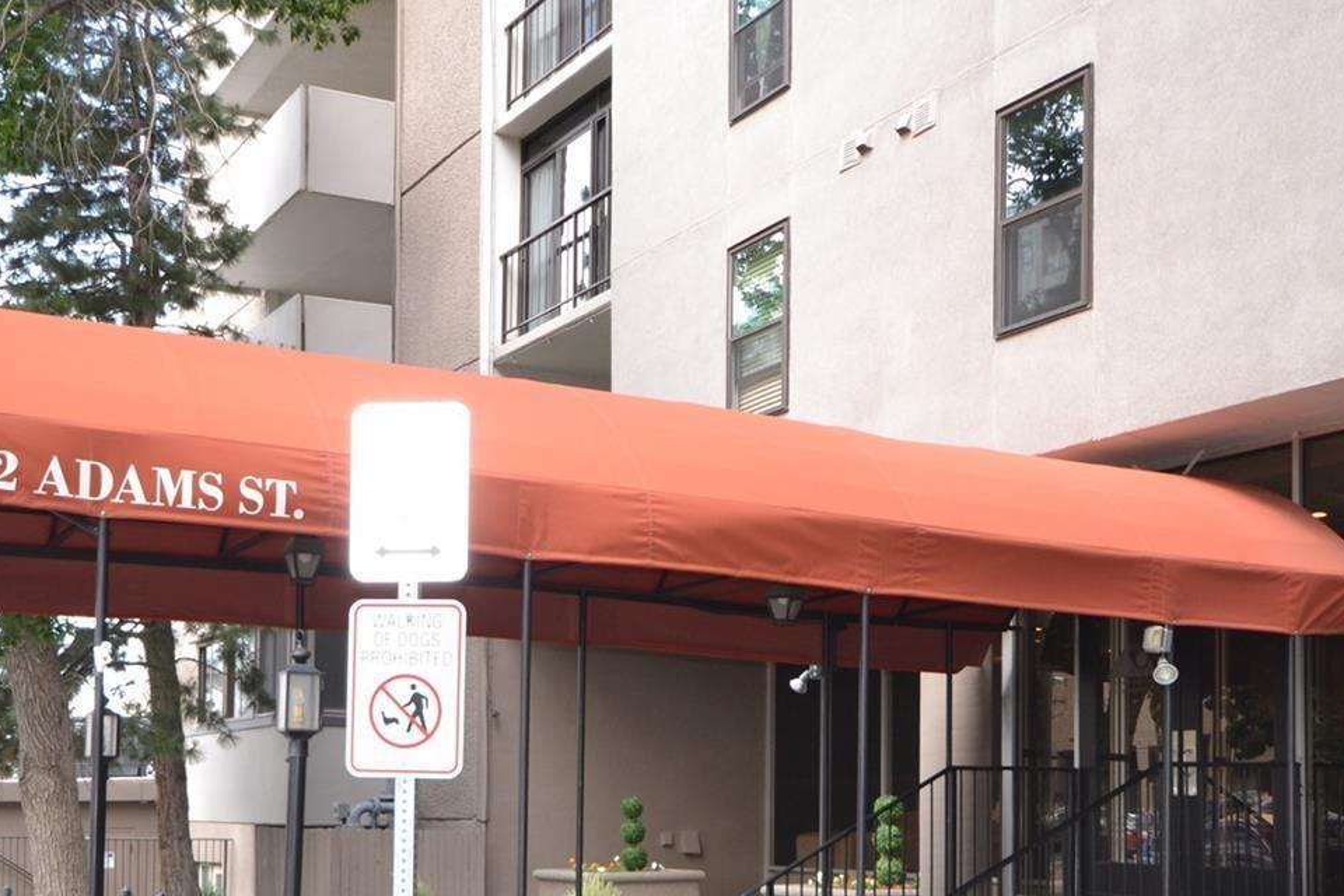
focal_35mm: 50
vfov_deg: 26.5
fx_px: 1867
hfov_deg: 39.5
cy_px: 724
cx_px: 575
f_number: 5.6
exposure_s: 1/100
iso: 400
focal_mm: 20
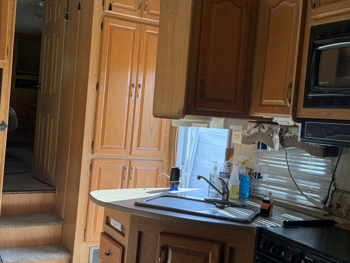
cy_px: 132
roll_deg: -4.6
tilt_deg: -1.6
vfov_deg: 30.3
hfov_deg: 39.7
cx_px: 175
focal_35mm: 48
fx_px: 485
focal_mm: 6.76
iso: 50
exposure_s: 1/216
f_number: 1.78
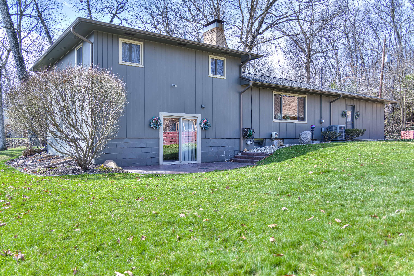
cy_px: 138
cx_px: 207
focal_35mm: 28
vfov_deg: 46.4
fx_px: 322
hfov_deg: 65.5
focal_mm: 28
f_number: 2.8
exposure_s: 1/400
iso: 100
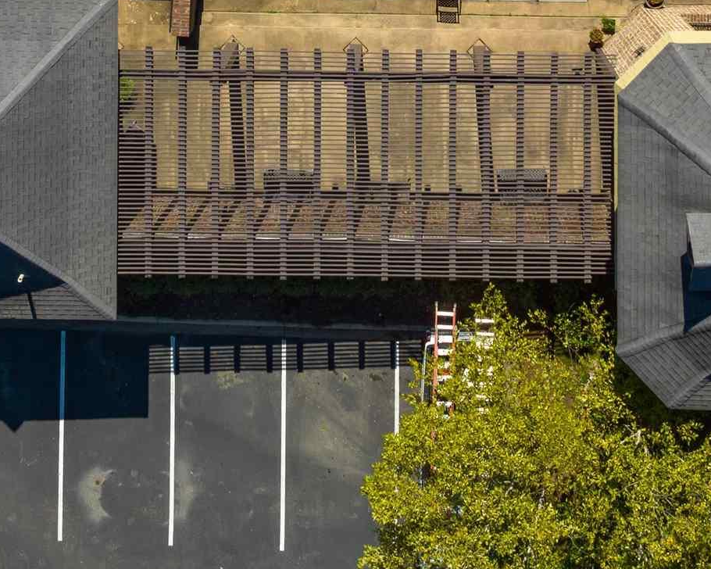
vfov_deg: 17.7
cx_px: 381
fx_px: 1662
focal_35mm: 79
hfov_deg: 24.1
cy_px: -245
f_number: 5.6
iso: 100
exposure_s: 1/100
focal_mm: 12.29
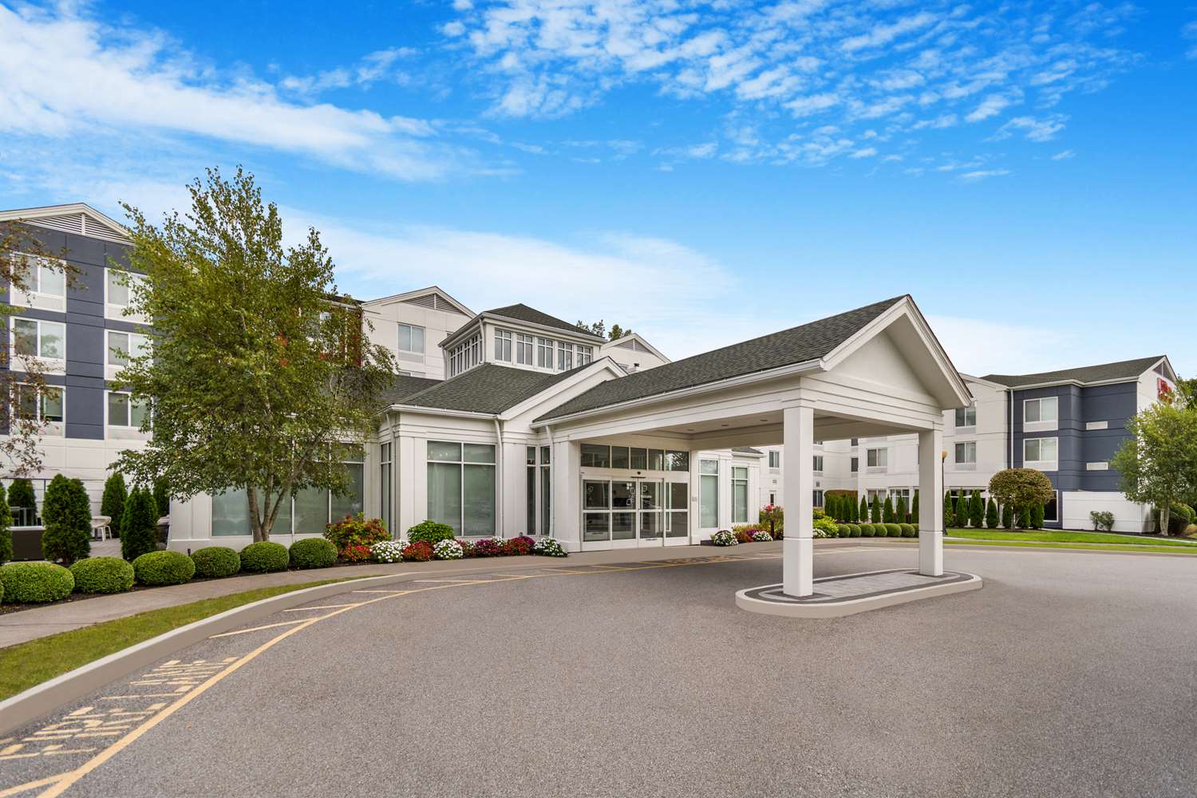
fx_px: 499
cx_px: 598
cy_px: 399
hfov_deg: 100.4
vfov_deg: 77.3
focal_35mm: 15
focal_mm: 10
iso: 250
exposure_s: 1/100
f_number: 7.1
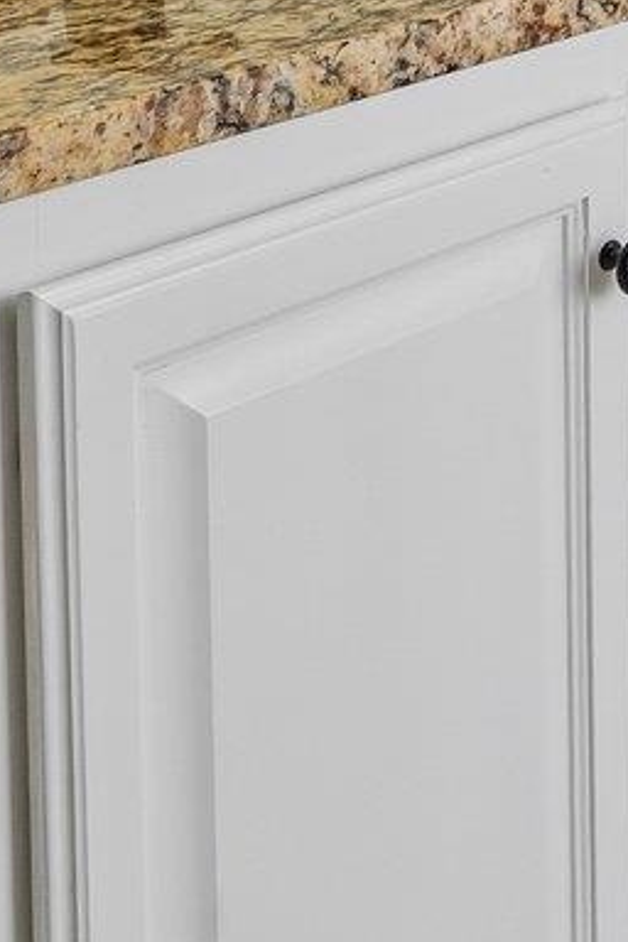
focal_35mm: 80
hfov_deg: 15.3
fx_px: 2093
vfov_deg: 21.3
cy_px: -475
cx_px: 1030
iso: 100
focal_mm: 10
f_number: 8
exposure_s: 1/40
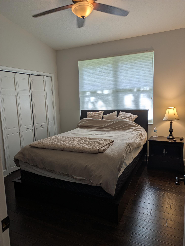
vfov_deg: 69.4
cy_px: 123
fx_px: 178
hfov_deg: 54.9
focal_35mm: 25
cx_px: 92
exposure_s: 1/120
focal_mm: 5.43
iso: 44
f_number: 1.89
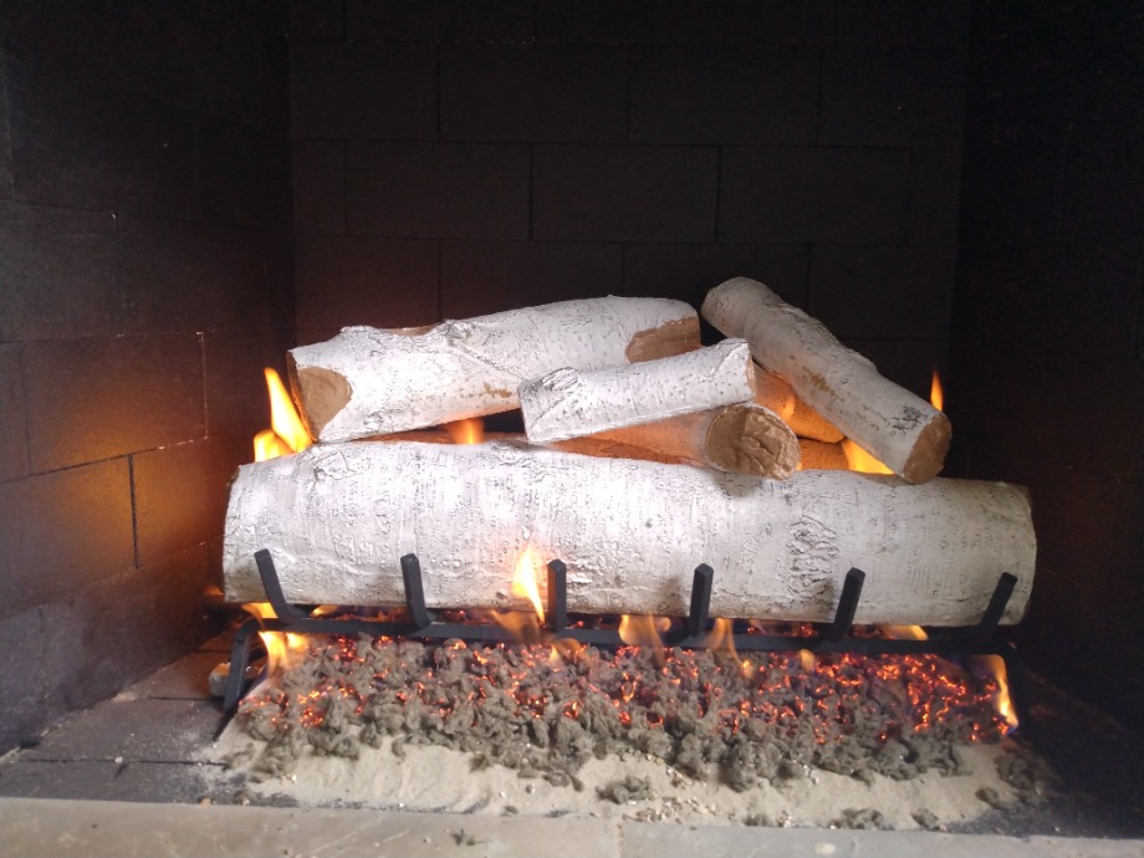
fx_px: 661
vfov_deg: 66.0
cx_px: 572
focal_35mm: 20
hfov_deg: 81.7
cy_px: 429
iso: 328
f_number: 2
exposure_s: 1/30
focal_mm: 3.54
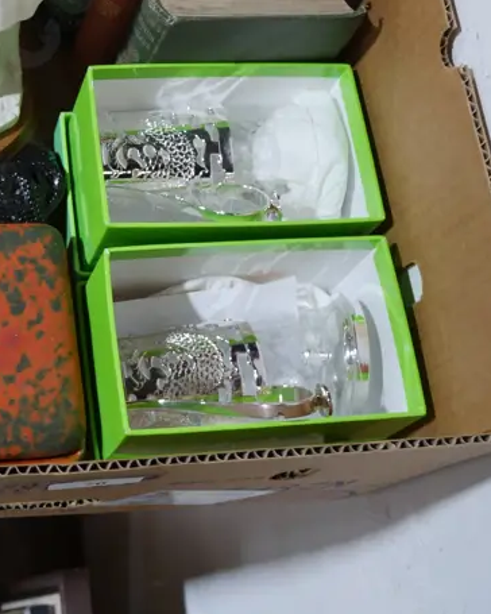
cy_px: 81
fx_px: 1199
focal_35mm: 66
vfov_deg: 27.8
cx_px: -7
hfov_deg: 22.2
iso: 1000
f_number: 3.6
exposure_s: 1/60
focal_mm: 15
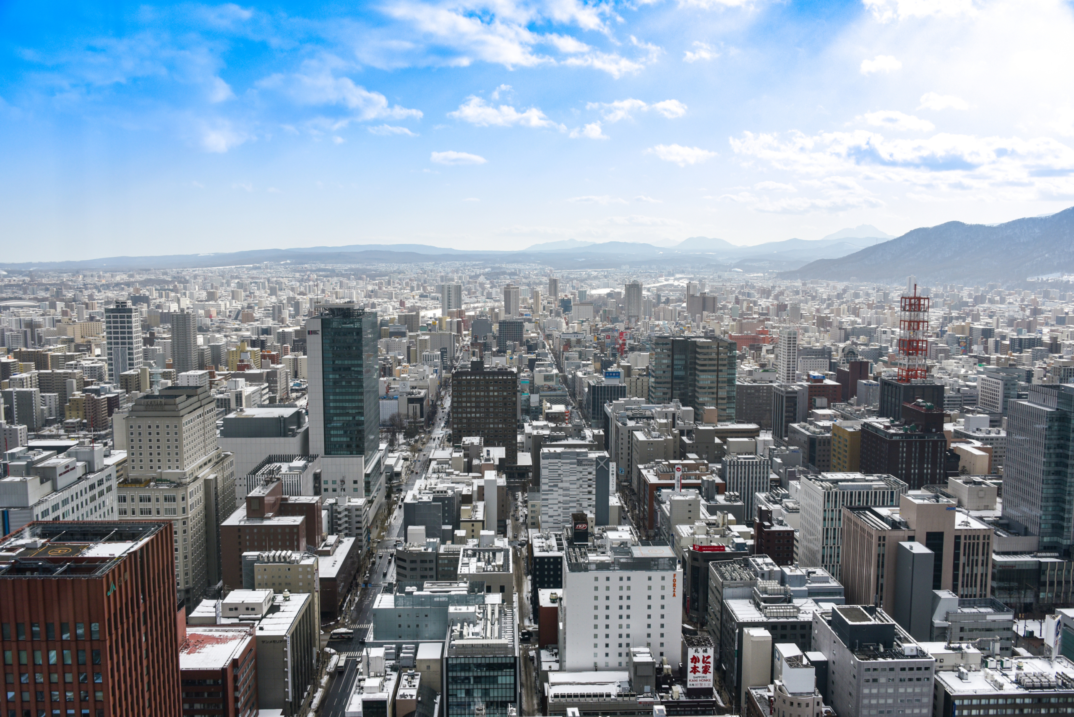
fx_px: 955
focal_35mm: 32
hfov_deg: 58.7
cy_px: 358
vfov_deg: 41.2
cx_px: 537
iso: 250
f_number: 8
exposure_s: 1/800
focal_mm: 32
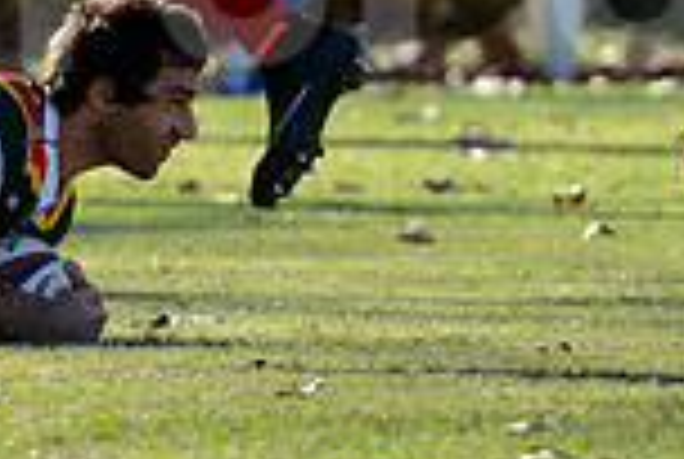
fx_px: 19589
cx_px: 166
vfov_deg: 1.3
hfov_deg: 2.0
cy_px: -83
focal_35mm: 1029
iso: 400
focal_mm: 270
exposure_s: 1/800
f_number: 4
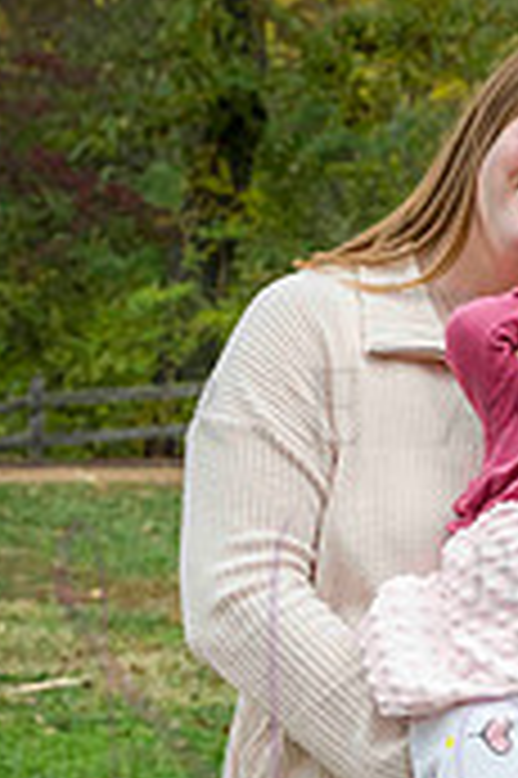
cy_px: 567
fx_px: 2703
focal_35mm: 125
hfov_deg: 10.8
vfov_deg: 16.3
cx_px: 604
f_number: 5.6
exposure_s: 1/500
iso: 400
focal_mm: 48
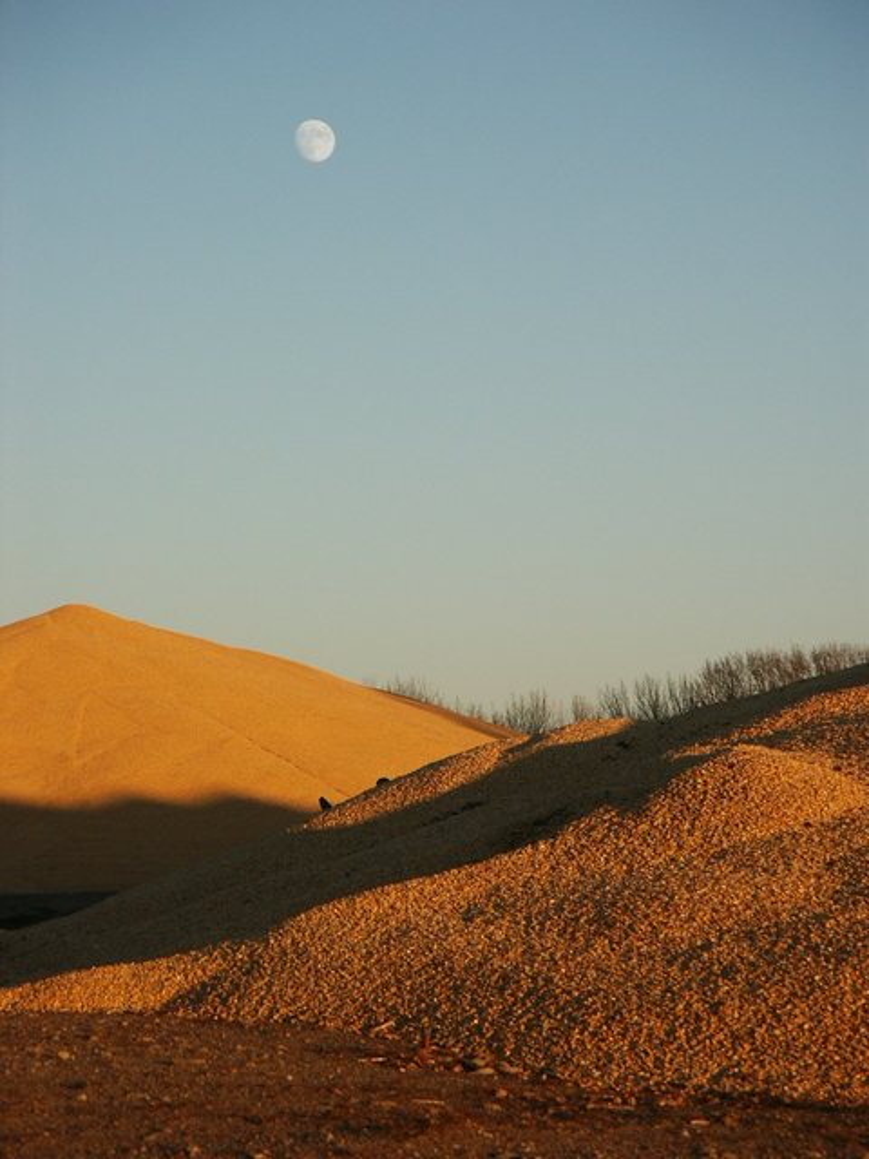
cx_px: 434
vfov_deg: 14.2
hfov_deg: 10.7
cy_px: 580
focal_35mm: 139
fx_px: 4653
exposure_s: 1/500
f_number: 3.6
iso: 64
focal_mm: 28.23
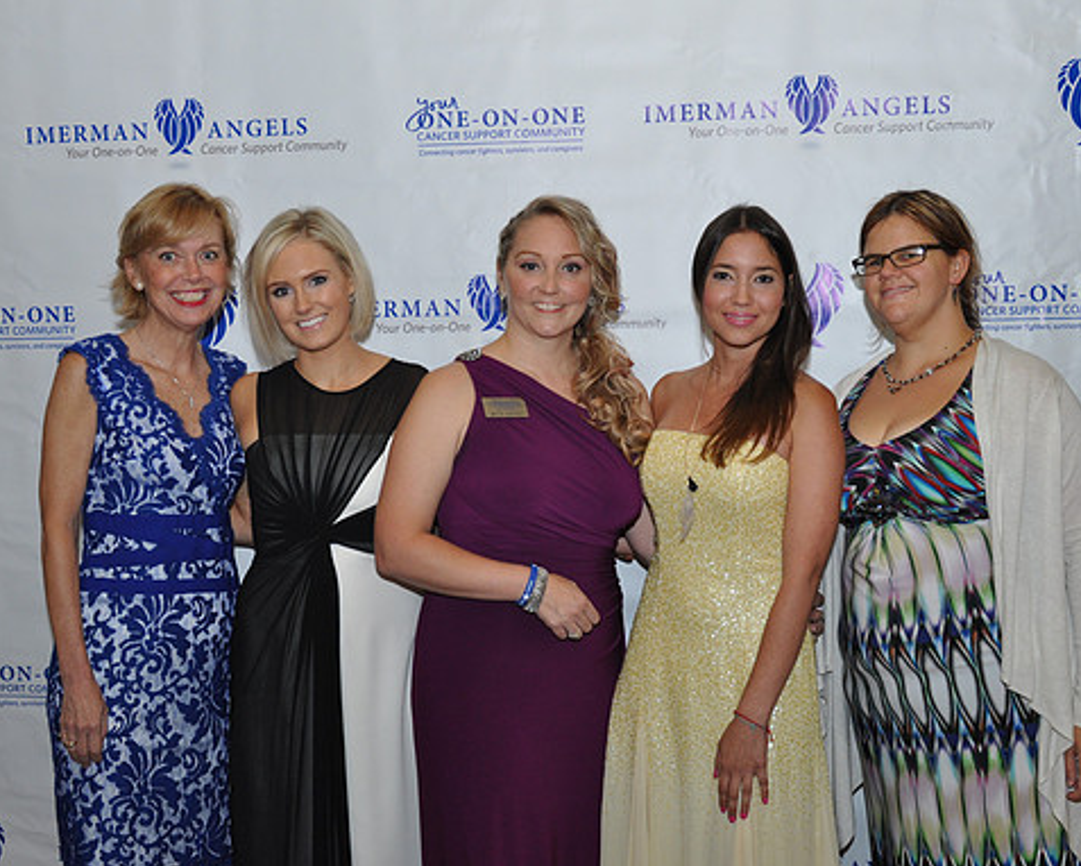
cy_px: 434
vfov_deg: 30.5
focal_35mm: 50
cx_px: 544
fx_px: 1587
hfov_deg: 37.6
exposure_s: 1/60
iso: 640
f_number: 5.6
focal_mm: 29
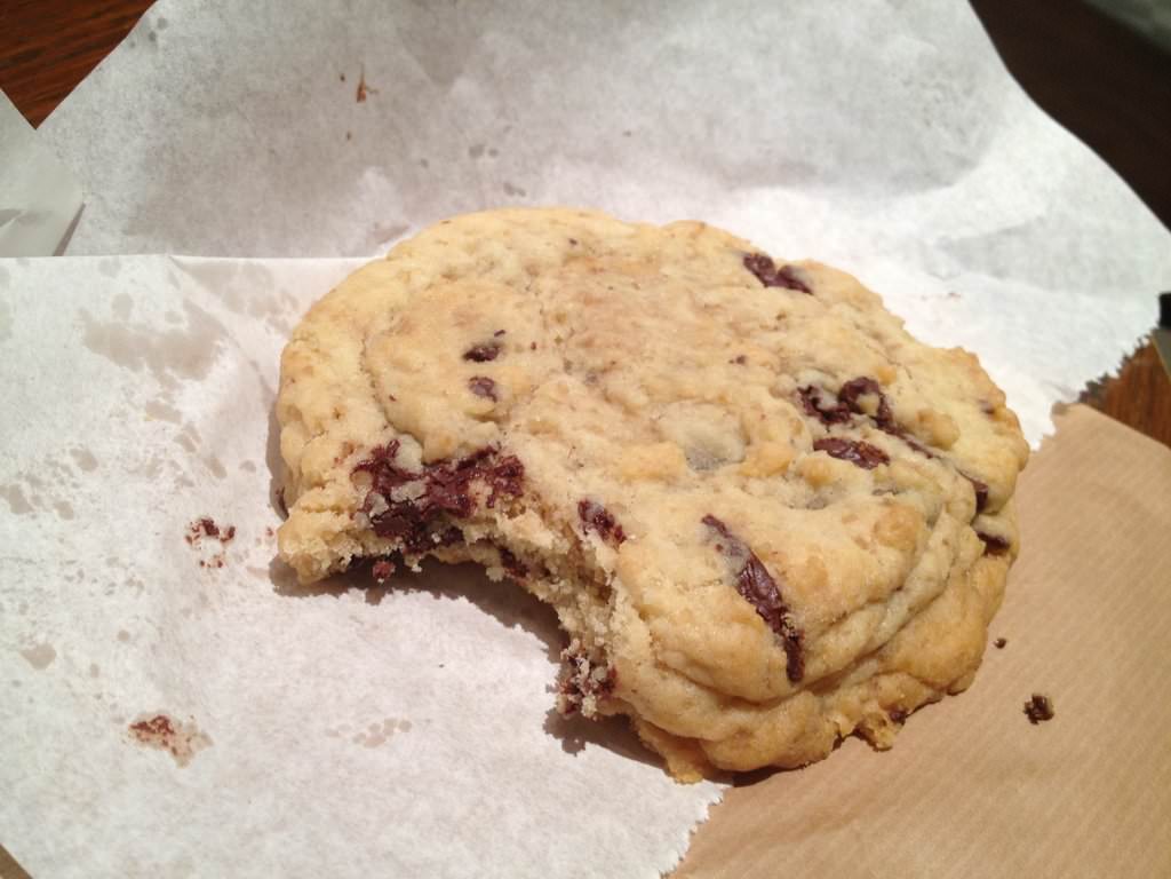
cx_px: 586
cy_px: 440
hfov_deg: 52.6
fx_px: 1184
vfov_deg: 40.7
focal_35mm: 35
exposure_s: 1/20
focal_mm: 4.28
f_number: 2.4
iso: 80
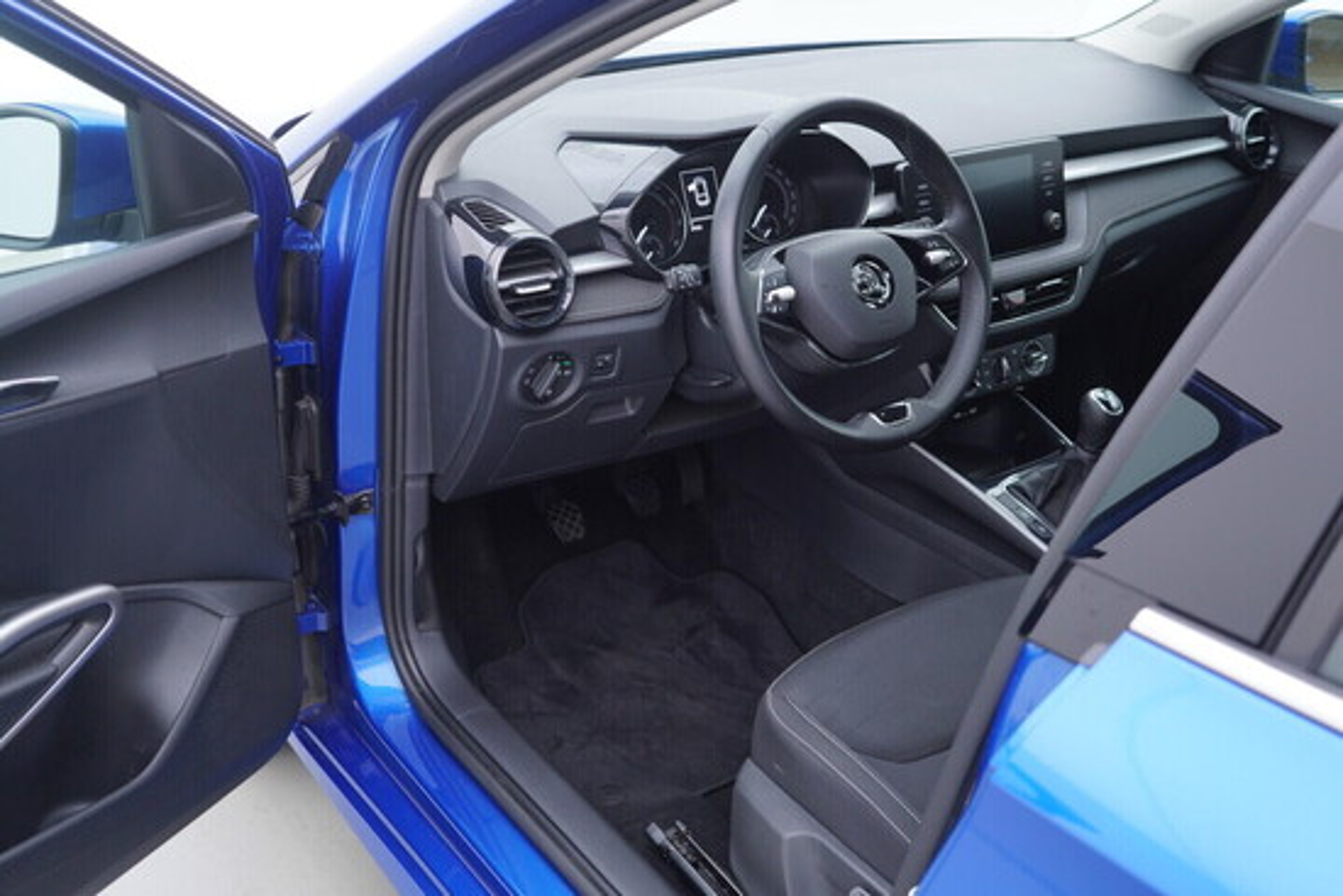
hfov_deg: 53.1
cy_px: 448
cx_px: 672
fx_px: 1343
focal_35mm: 36
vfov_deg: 36.9
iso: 160
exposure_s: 1/40
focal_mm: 24
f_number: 2.8
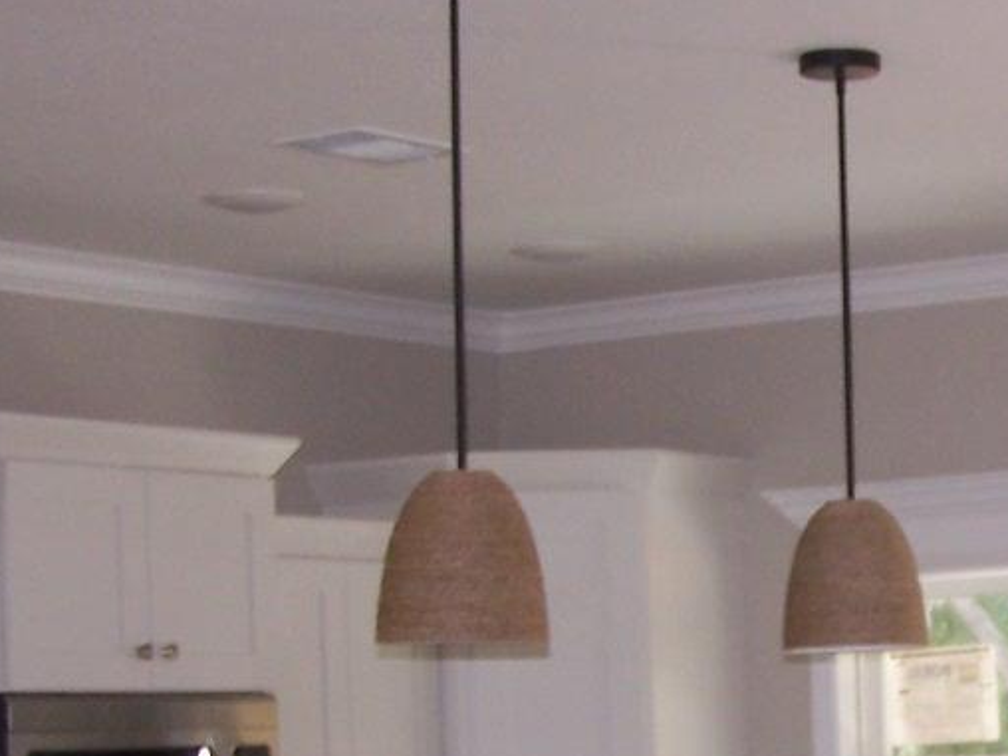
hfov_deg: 16.6
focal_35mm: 116
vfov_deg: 12.7
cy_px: 575
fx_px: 3378
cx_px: 1046
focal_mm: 6.3
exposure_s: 1/60
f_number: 2.8
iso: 80
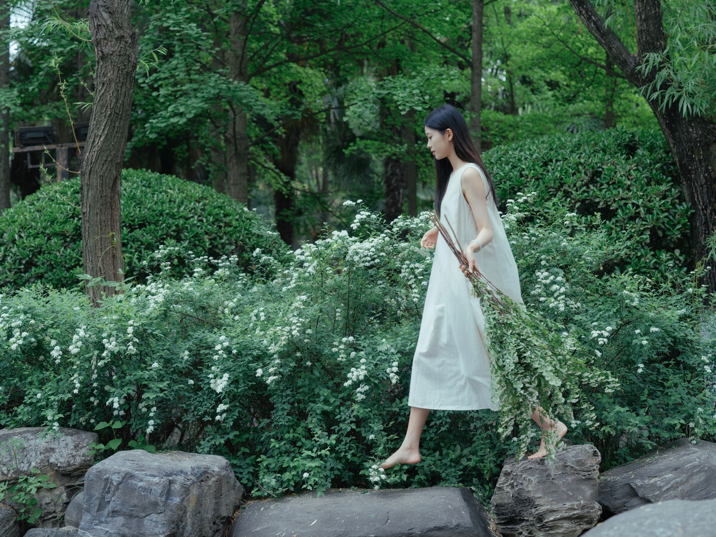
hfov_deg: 30.7
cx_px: 358
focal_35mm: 63
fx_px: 1303
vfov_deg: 23.3
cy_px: 268
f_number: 4
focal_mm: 80
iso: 500
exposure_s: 1/400
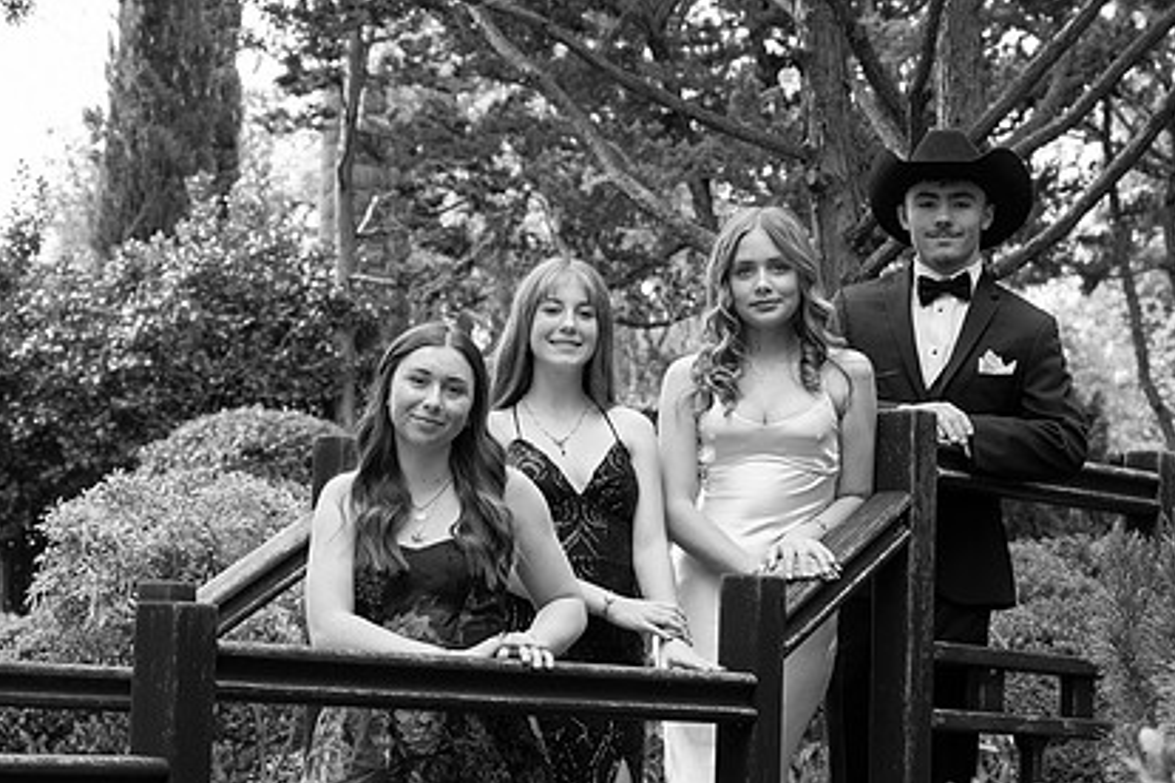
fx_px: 3296
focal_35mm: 101
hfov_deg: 20.2
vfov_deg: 13.5
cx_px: 701
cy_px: 523
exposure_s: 1/640
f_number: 7.1
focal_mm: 72
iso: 1250
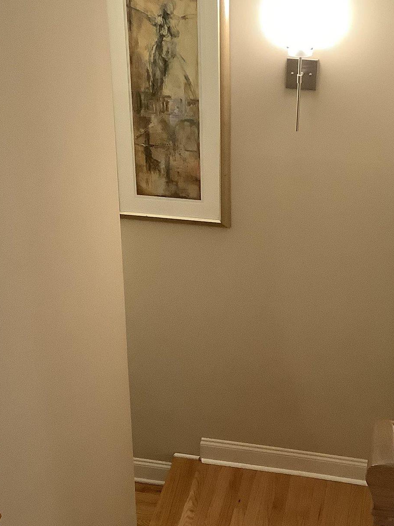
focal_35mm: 59
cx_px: 211
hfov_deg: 24.8
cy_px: 250
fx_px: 896
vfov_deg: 32.7
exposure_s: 1/40
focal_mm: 3.3
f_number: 2.4
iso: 250
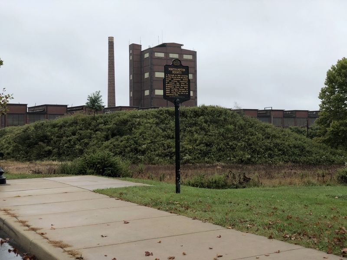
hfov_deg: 36.8
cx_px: 174
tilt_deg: +2.3
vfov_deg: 28.0
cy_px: 130
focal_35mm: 52
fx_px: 521
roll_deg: +0.0
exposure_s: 1/179
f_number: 2.4
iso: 16
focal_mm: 6
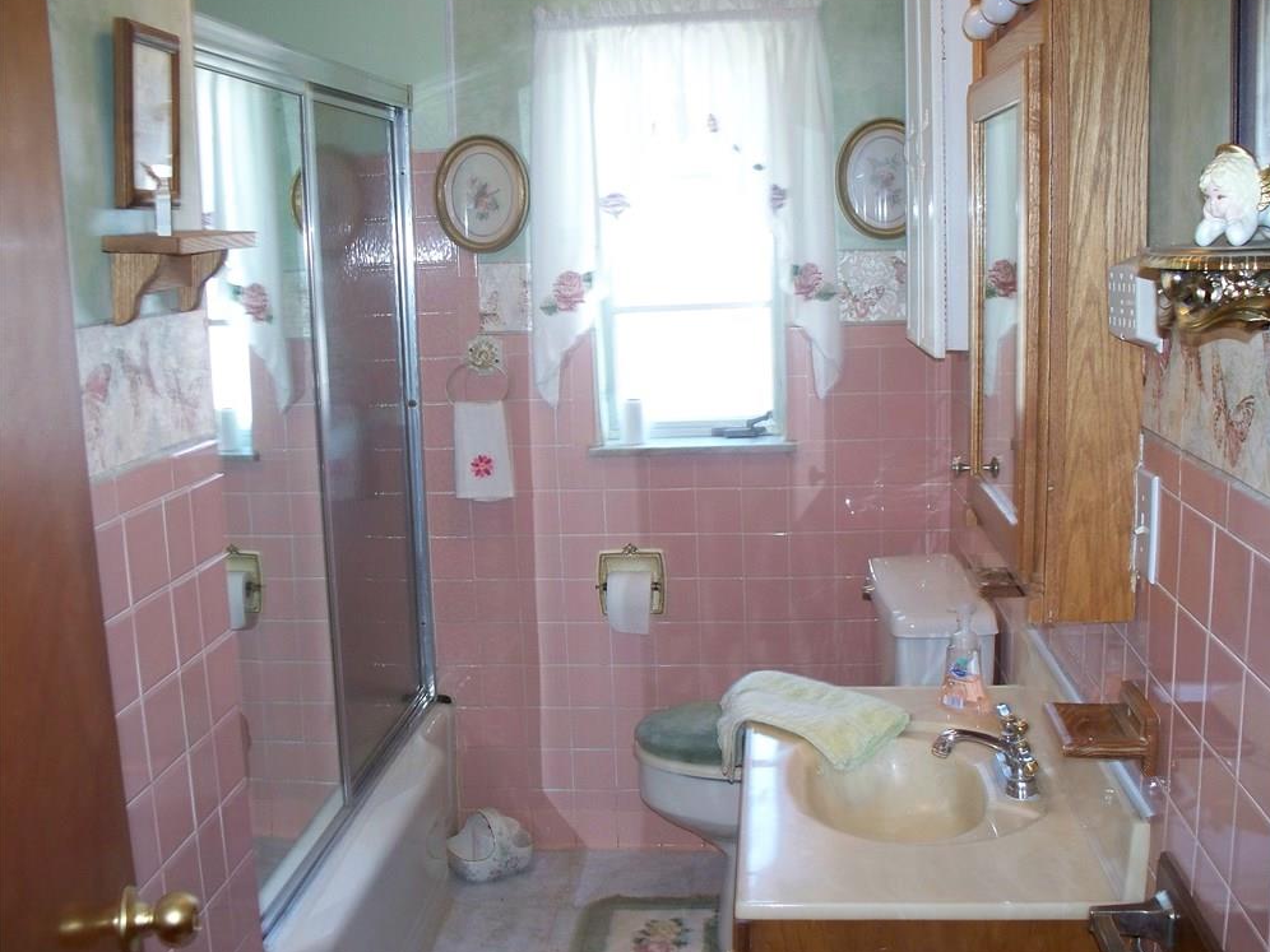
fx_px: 1357
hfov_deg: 50.1
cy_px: 470
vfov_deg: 38.7
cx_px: 650
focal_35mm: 37
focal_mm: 7.54
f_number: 2.8
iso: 200
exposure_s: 1/30
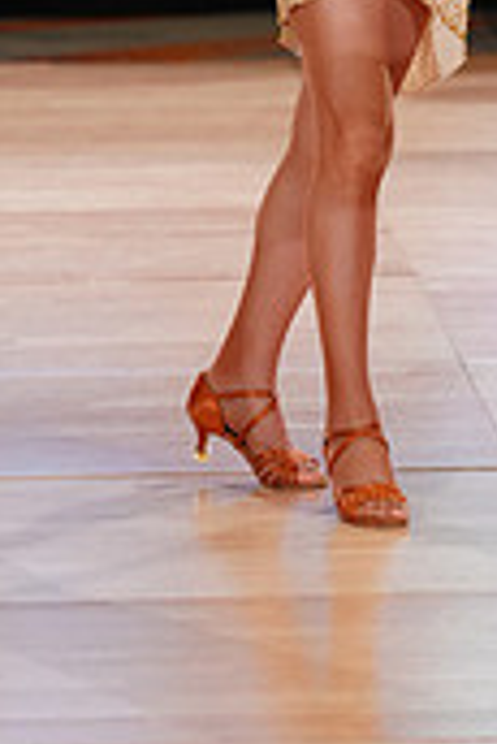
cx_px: 136
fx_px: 7522
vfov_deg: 5.6
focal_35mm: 364
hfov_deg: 3.8
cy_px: -281
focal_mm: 108
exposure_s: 1/400
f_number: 2.8
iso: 1600
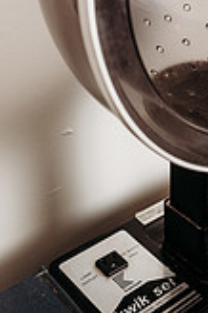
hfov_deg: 19.7
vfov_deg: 29.1
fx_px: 573
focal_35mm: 66
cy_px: 19
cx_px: 229
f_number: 3.5
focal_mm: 24
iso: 100
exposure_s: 1/200
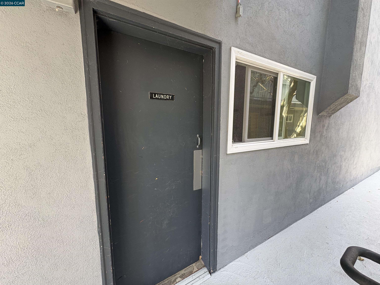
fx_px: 154
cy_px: 142
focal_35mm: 14
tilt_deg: -6.6
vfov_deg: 85.7
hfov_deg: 102.1
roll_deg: +0.2
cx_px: 190
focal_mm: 2.22
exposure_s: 1/99
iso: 200
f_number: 2.2
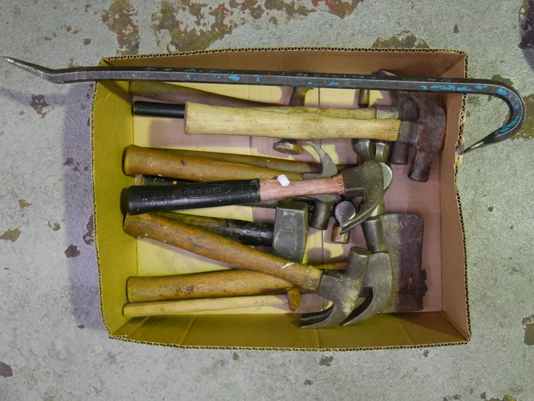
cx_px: 267
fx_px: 617
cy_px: 200
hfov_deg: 46.8
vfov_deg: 36.0
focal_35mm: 40
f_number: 4.6
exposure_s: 1/80
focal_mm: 20
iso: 3200
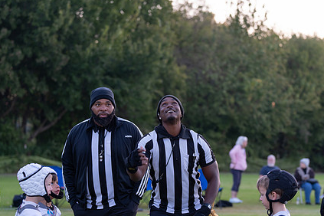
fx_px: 864
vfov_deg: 14.2
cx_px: 178
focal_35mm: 96
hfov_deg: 21.2
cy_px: 139
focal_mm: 70
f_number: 2.8
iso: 500
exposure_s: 1/320
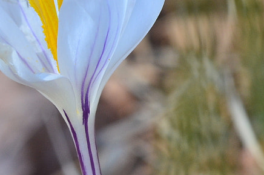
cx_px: -116
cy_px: 98
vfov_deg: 5.0
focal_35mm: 275
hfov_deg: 7.4
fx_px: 2013
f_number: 7.1
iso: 250
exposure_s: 1/200
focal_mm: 50
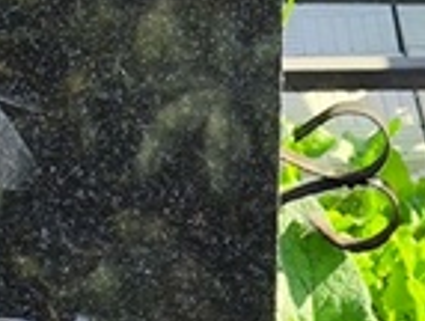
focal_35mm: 279
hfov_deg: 7.0
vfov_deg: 5.3
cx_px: -141
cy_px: 482
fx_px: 3434
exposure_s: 1/427
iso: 50
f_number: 1.7
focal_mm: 4.71
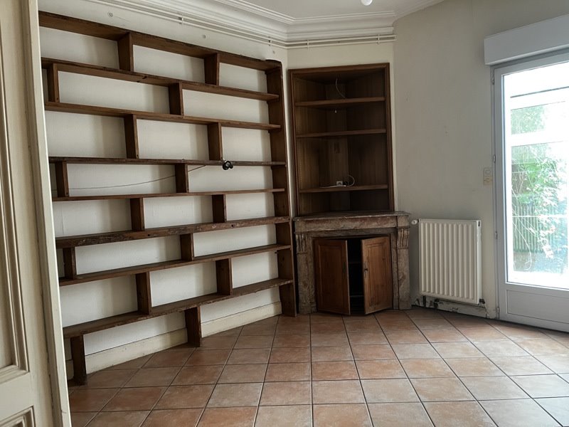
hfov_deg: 67.3
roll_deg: +2.7
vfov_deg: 53.1
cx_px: 284
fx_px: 427
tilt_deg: -3.5
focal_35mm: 26
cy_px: 214
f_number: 1.6
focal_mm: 5.1
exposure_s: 1/60
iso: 250
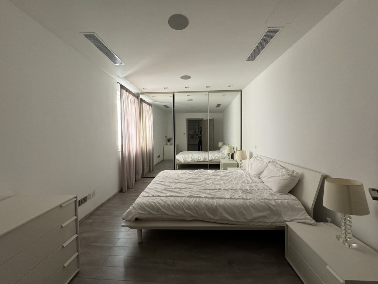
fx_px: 153
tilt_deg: -2.9
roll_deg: +0.2
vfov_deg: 85.7
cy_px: 142
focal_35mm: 14
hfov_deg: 102.1
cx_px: 189
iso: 320
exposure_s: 1/91
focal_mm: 2.22
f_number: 2.2
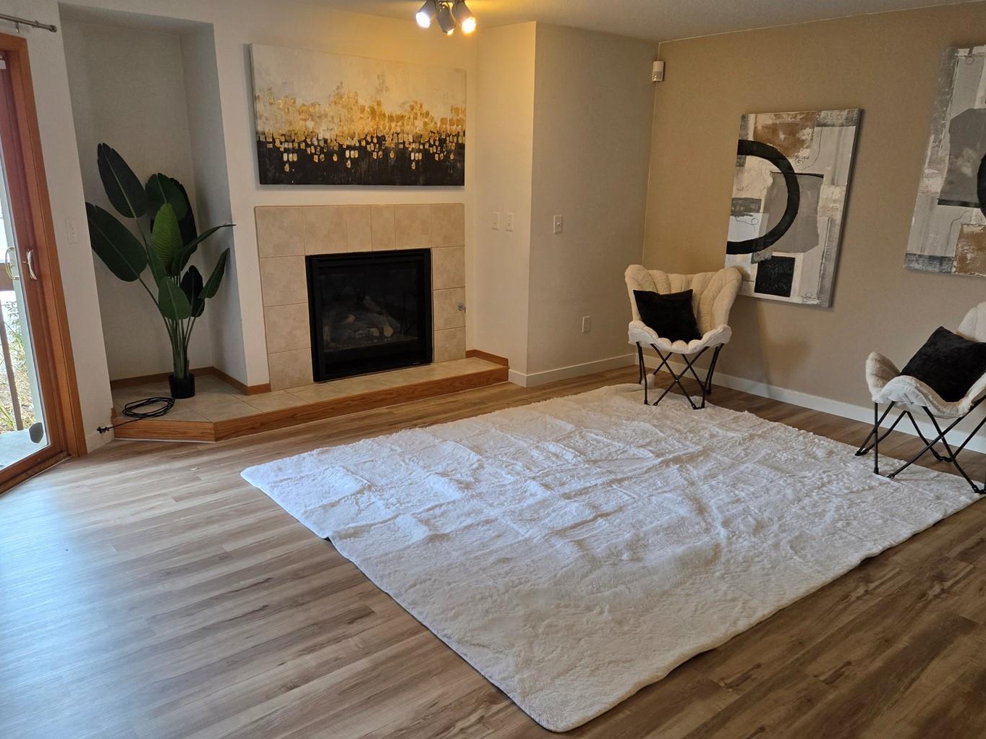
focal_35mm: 27
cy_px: 399
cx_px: 509
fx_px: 769
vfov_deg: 51.3
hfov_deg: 65.3
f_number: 1.8
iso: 125
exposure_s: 1/120
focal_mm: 5.4
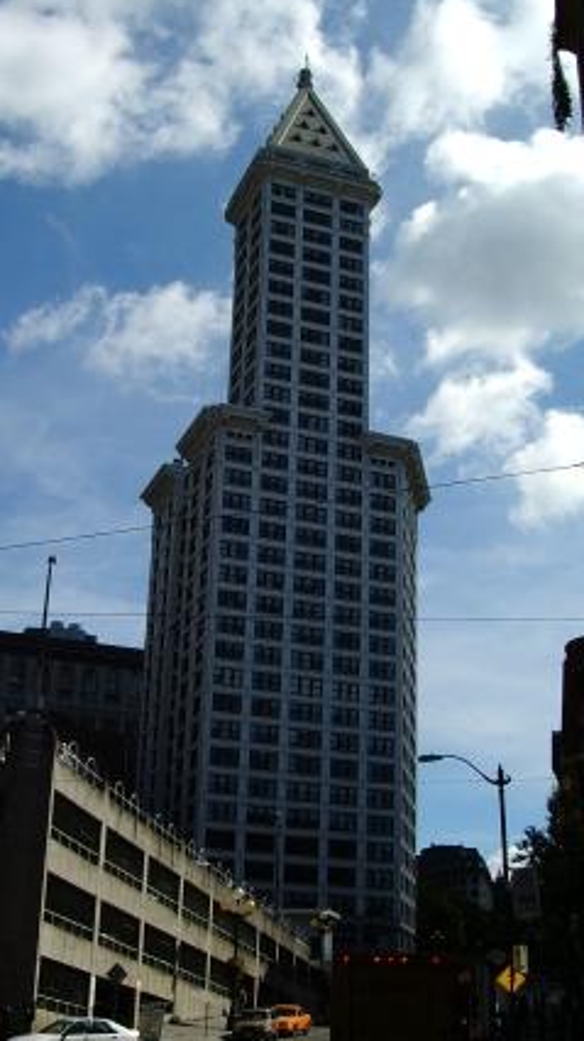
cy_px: 535
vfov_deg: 43.7
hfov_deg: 25.4
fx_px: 1296
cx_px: 291
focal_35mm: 47
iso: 50
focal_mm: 6.8
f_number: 4.6
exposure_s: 1/500
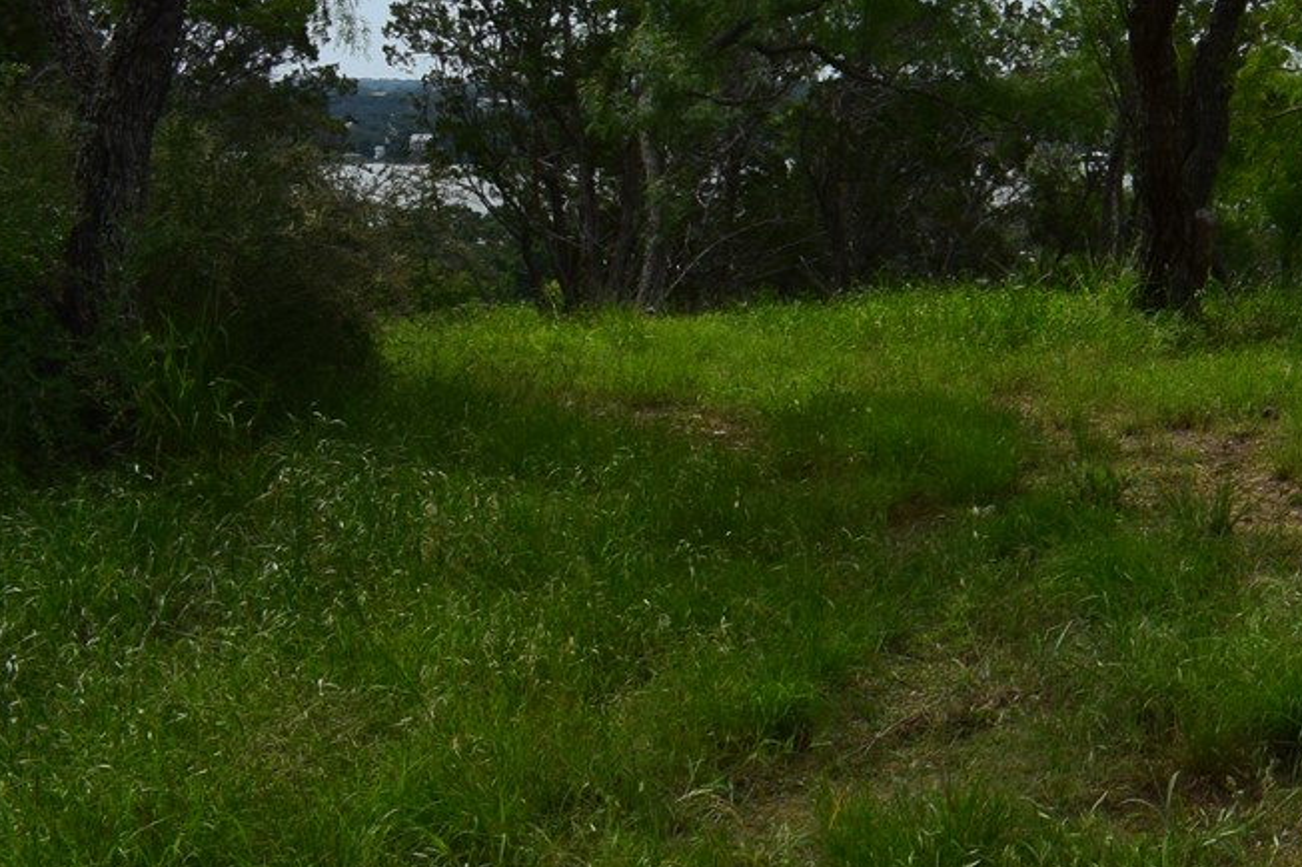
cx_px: 2089
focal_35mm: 90
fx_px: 3253
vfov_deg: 15.1
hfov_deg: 19.1
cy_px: 182
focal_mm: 18
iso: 280
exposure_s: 1/500
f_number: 11
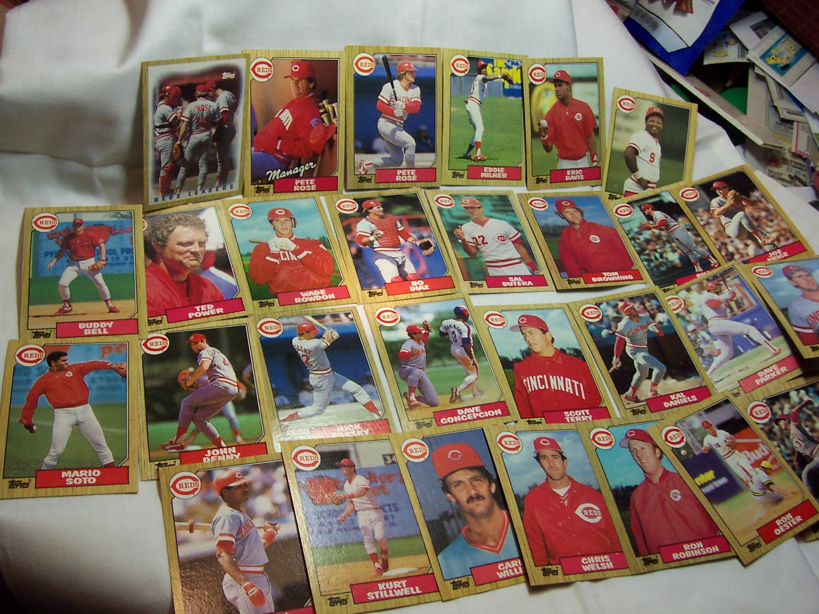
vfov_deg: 38.7
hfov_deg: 50.1
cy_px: 307
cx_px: 410
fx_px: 875
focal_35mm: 37
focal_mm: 5.6
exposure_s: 1/30
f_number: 2.8
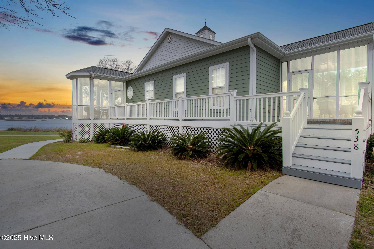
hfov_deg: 90.0
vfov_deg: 67.4
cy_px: 124
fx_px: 187
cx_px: 187
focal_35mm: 18
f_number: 7.1
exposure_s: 1/200
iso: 100
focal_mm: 12
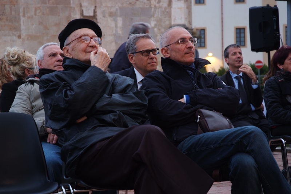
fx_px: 680
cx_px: 146
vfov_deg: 16.3
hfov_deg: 24.2
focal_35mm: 84
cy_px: 97
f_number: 5
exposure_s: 1/40
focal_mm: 56
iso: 400
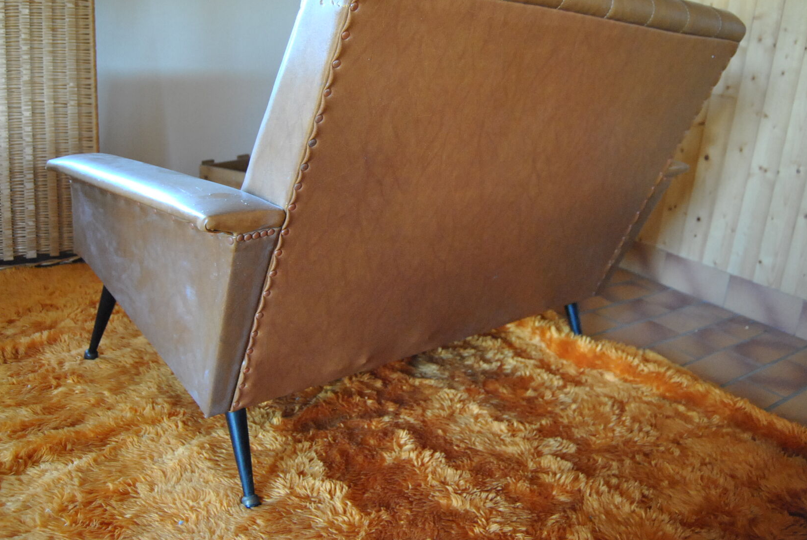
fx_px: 718
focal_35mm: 32
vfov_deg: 41.1
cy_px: 227
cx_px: 404
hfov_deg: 58.7
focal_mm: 18
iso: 1100
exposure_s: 1/30
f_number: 3.5
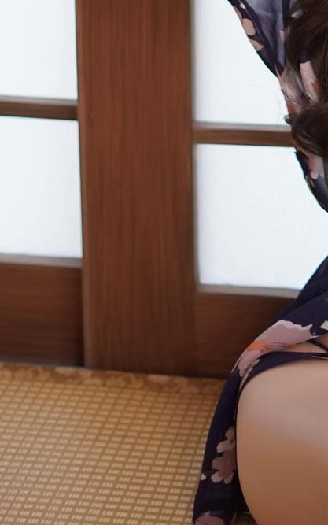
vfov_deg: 12.3
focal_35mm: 165
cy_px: -160
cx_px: 459
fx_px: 2359
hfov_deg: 7.8
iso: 1000
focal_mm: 50
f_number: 1.8
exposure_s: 1/320
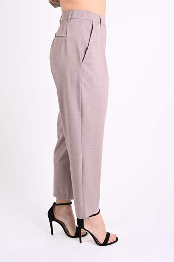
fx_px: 334
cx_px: 87
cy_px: 131
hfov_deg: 29.2
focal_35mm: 46
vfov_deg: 42.8
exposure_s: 1/125
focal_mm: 46
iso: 125
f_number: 9
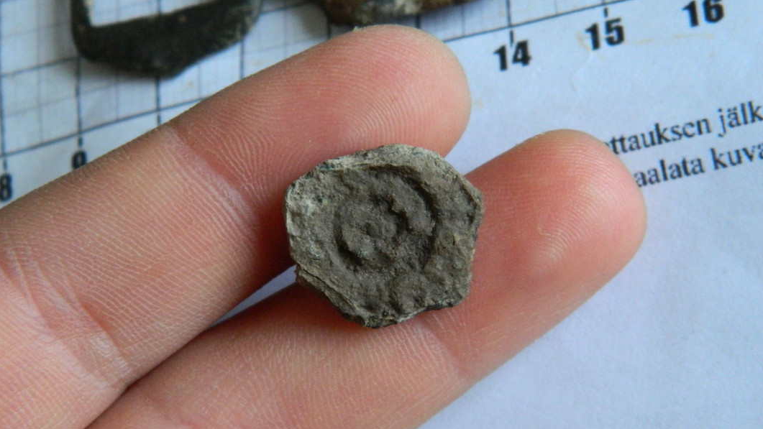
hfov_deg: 23.2
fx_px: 1861
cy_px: 264
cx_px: 382
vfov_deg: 13.1
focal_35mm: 92
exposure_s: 1/50
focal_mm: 15.1
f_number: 4.2
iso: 400
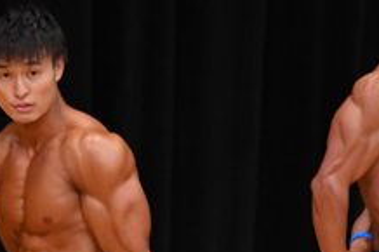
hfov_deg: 2.3
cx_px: 665
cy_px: 309
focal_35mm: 907
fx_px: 9541
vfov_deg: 1.5
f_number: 5.6
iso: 3200
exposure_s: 1/400
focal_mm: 170
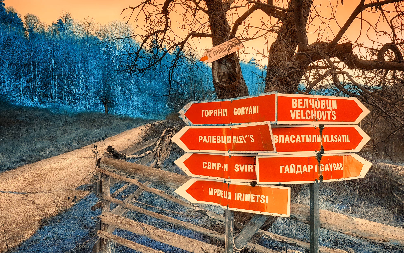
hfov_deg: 66.5
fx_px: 308
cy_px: 133
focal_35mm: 28
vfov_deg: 44.5
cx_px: 200
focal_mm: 4.2
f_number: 1.7
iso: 40
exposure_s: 1/436
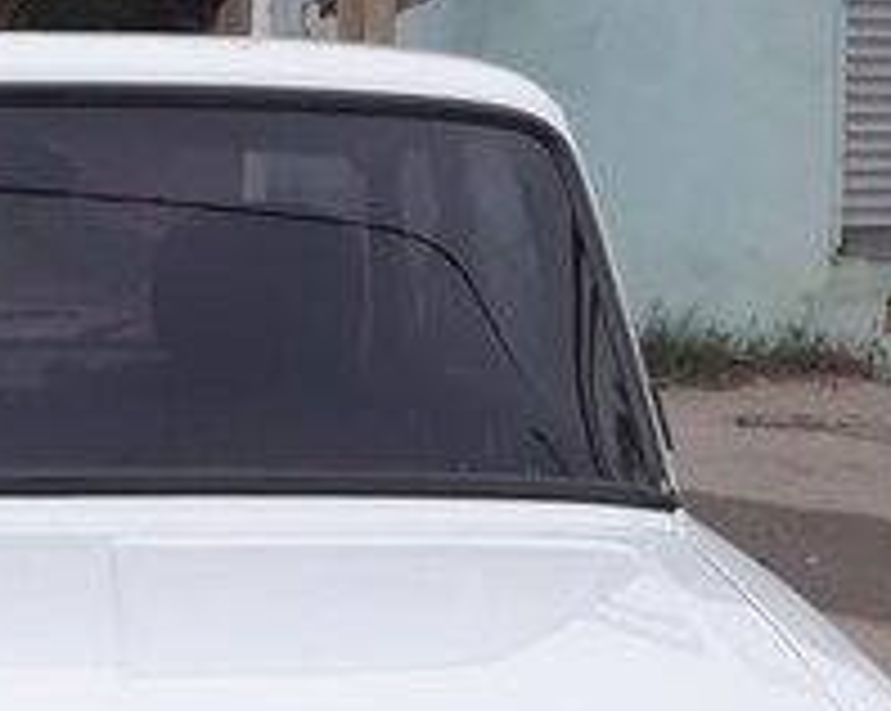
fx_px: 2318
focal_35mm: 88
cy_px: 1019
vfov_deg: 16.2
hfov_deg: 21.2
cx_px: 58
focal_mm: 3.71
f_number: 1.7
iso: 40
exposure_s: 1/241
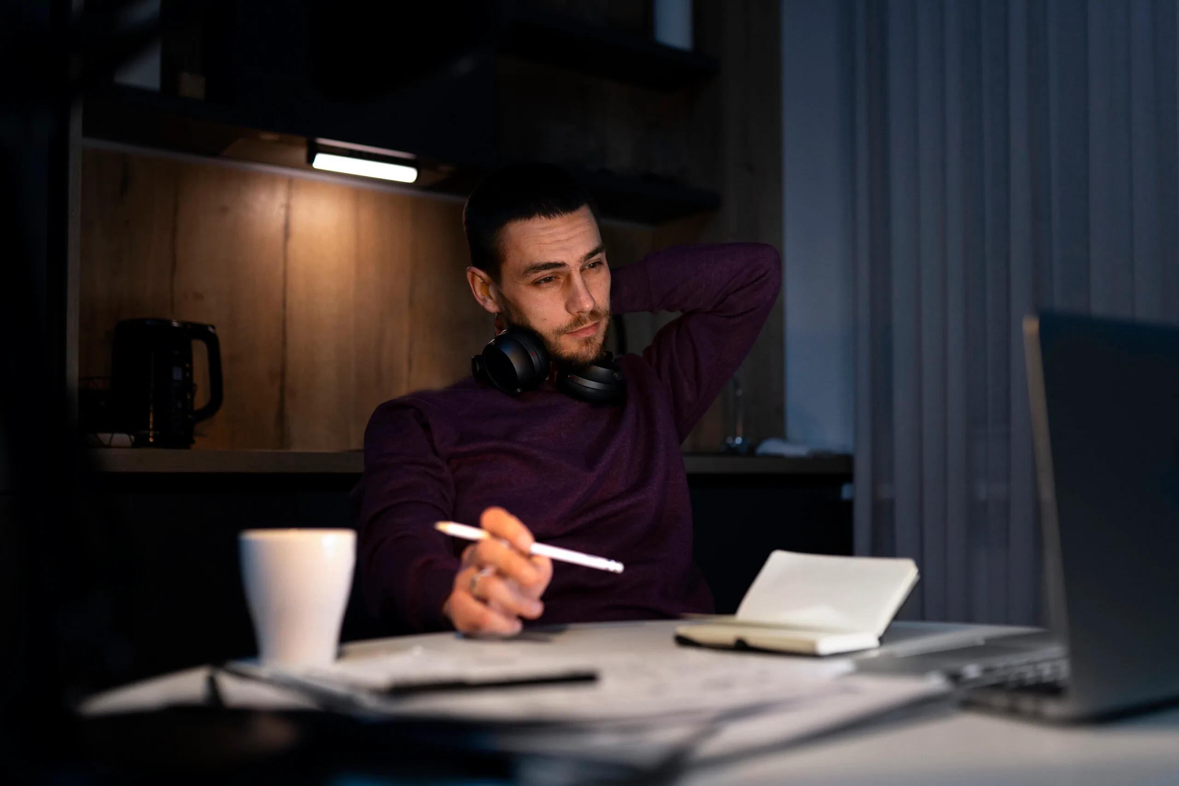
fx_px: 1146
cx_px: 590
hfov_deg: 54.4
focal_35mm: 35
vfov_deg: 37.9
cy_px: 393
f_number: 2
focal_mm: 35
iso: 1000
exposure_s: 1/250
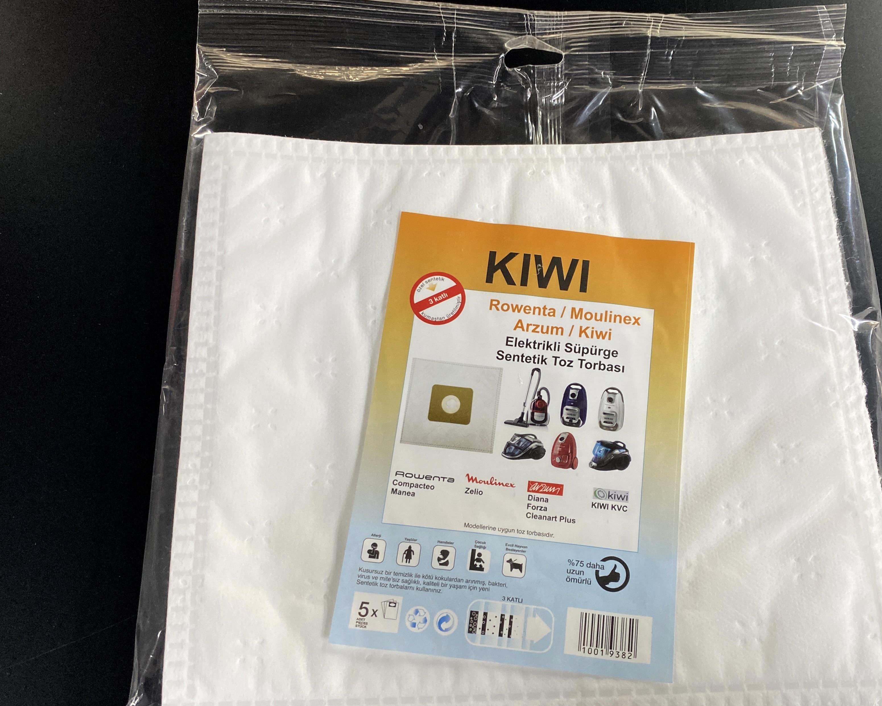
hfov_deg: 54.0
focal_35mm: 33
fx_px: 861
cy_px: 416
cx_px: 501
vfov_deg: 44.4
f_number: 1.8
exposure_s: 1/60
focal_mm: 4.25
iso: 125
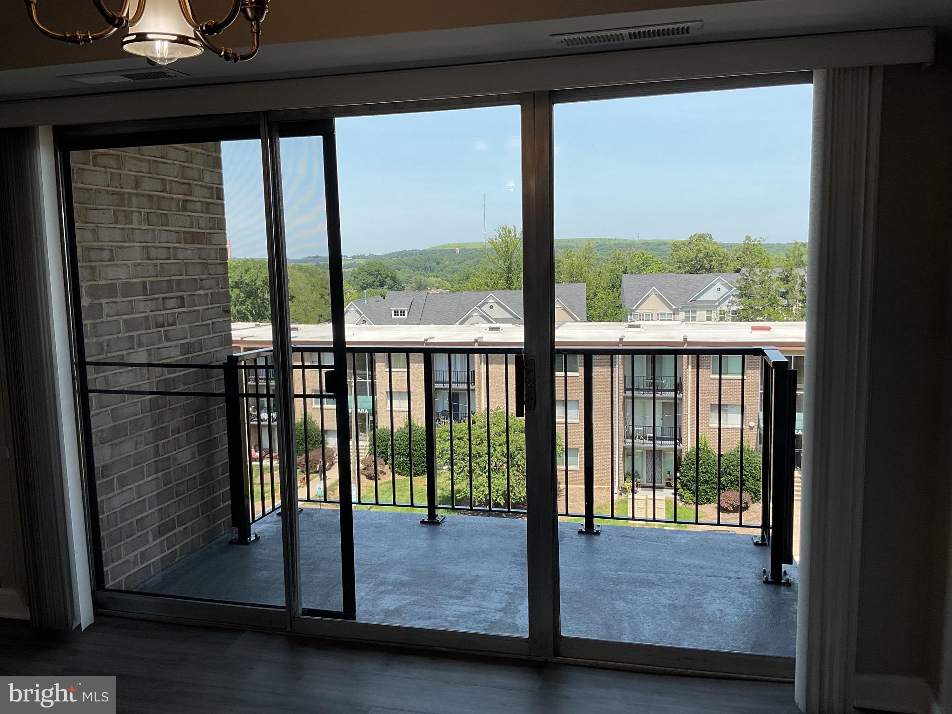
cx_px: 476
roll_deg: +2.7
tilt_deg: -7.3
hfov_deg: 61.7
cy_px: 357
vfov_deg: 48.2
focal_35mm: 29
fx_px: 798
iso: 16
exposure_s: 1/997
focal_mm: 3
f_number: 1.8
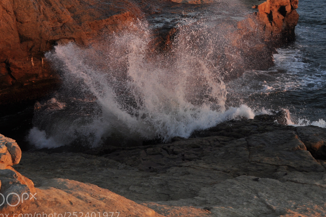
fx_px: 606
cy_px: 78
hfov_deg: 30.0
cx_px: 204
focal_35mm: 67
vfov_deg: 20.2
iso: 200
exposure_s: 1/125
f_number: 9
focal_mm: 30
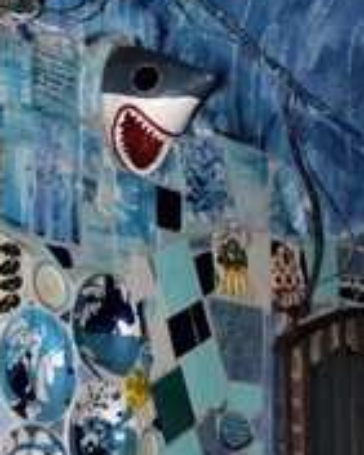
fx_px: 1238
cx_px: 279
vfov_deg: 20.1
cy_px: 460
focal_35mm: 92
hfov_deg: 16.6
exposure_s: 1/60
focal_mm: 18
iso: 5000
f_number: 8
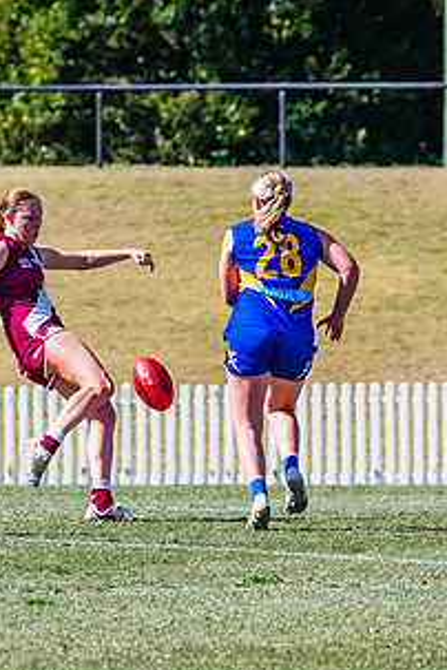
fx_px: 15420
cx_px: 10
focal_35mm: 828
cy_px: 330
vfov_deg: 2.5
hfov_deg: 1.7
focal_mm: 290
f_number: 10
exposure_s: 1/1600
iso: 800
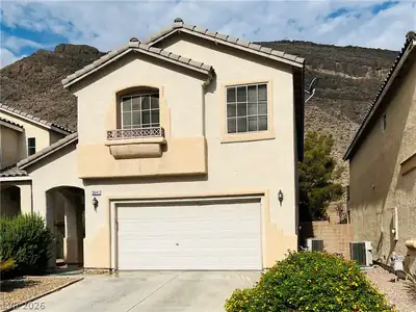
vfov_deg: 53.1
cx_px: 208
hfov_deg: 67.3
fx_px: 312
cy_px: 156
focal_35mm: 26
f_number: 1.6
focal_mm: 5.1
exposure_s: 1/7353
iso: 50
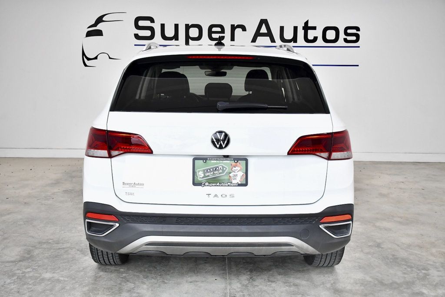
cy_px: 148
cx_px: 222
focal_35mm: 40
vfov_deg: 33.4
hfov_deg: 48.5
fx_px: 494
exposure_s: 1/500
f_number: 5.6
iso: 2000
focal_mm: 27
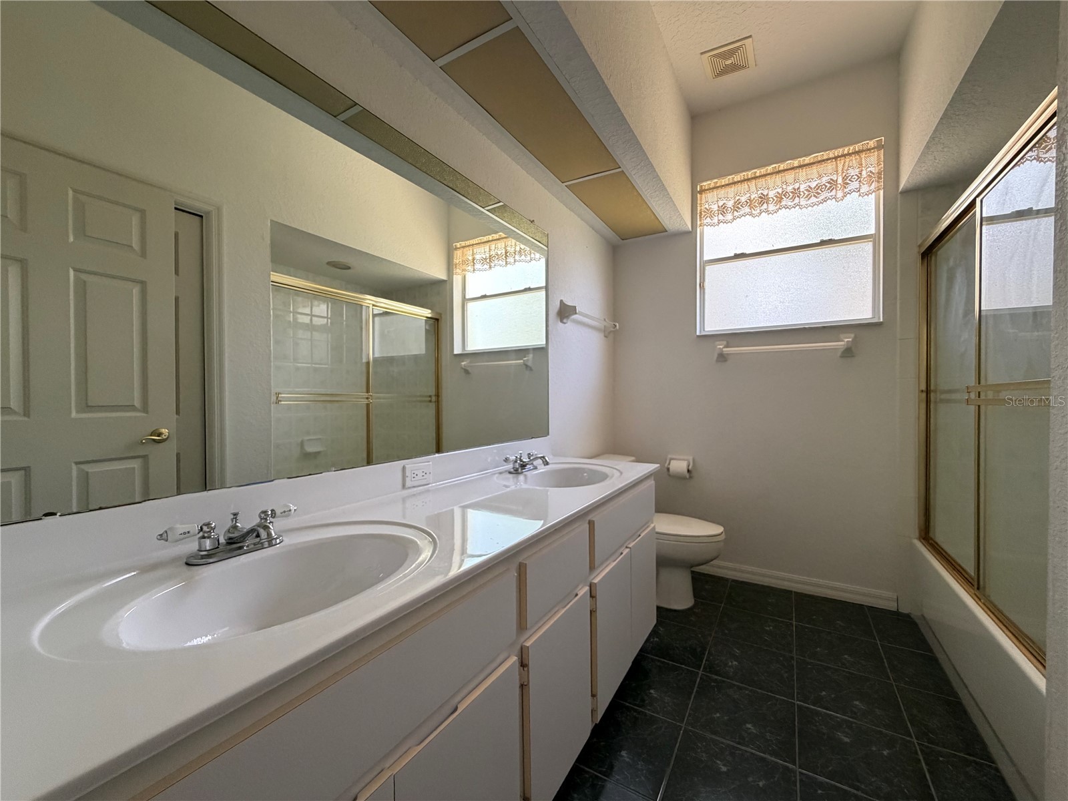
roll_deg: +0.3
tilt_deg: -0.9
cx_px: 534
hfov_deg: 102.1
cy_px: 400
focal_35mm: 14
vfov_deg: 85.7
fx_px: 432
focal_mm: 2.22
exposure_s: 1/65
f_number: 2.2
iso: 320
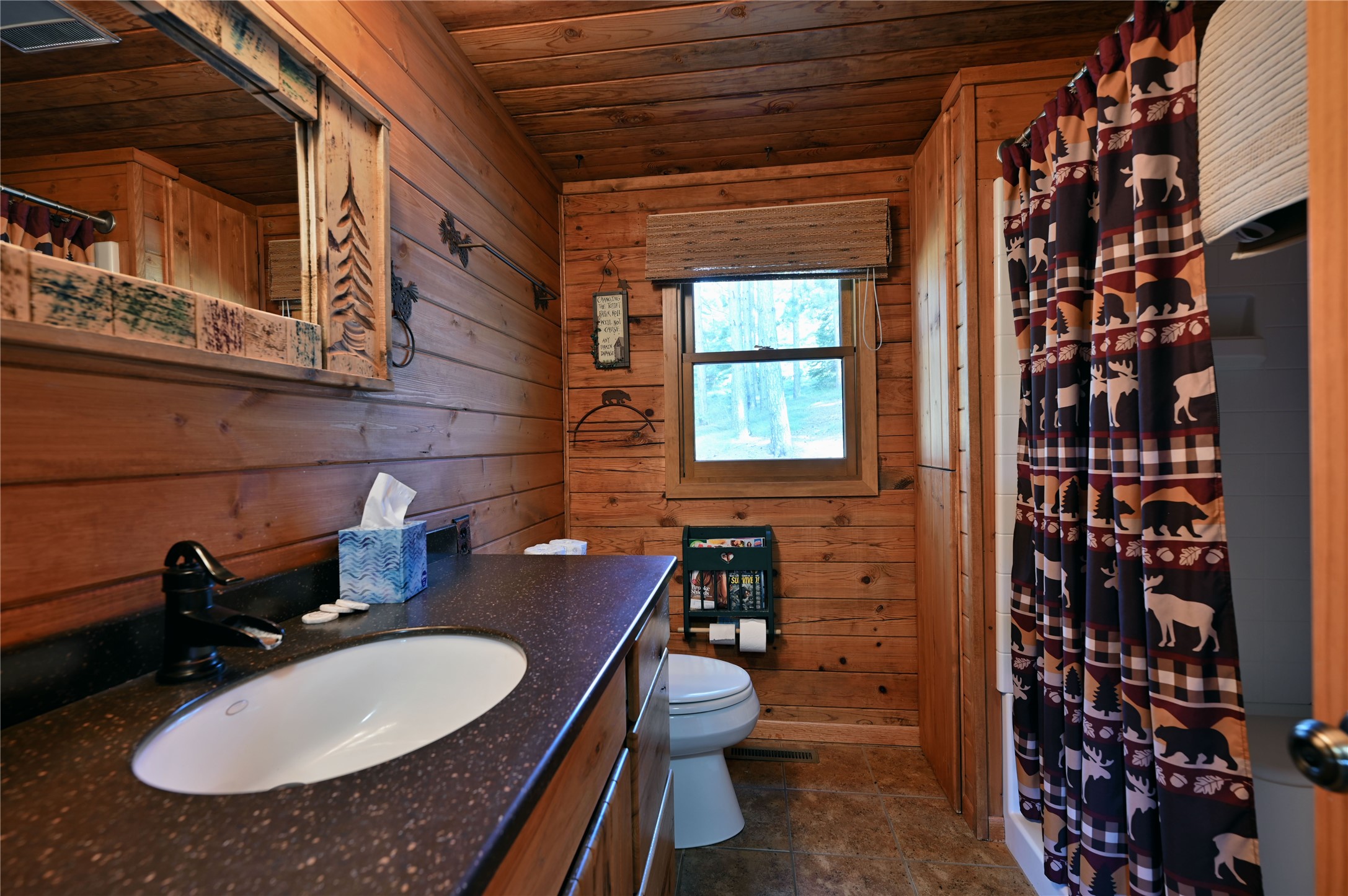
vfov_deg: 73.7
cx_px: 674
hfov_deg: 96.8
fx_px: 599
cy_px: 448
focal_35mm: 16
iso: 100
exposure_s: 1/2.5
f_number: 5.6
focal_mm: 16
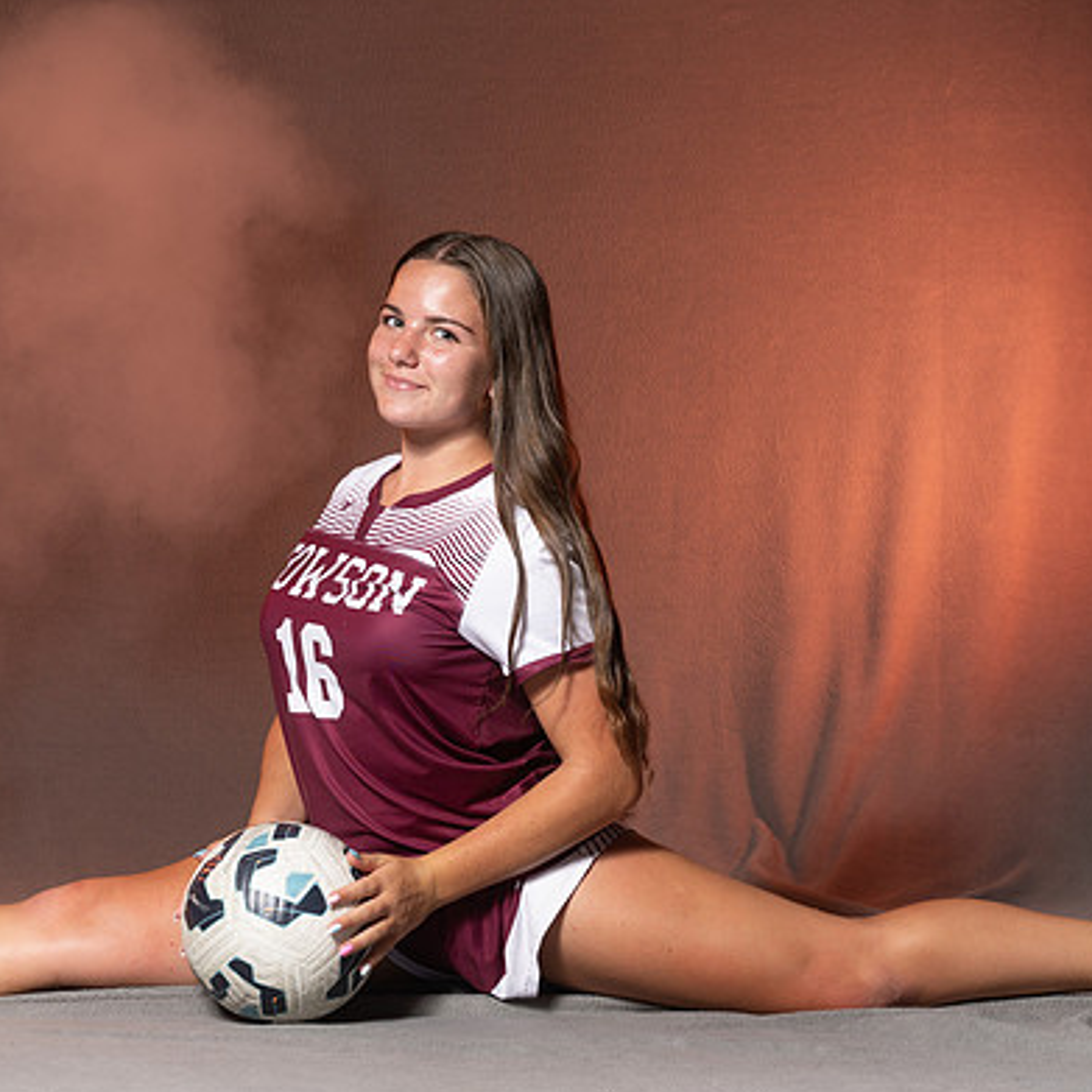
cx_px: 309
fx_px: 5104
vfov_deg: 12.2
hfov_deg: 12.2
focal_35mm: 143
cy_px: 494
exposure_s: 1/200
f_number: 8
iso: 80
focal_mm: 70
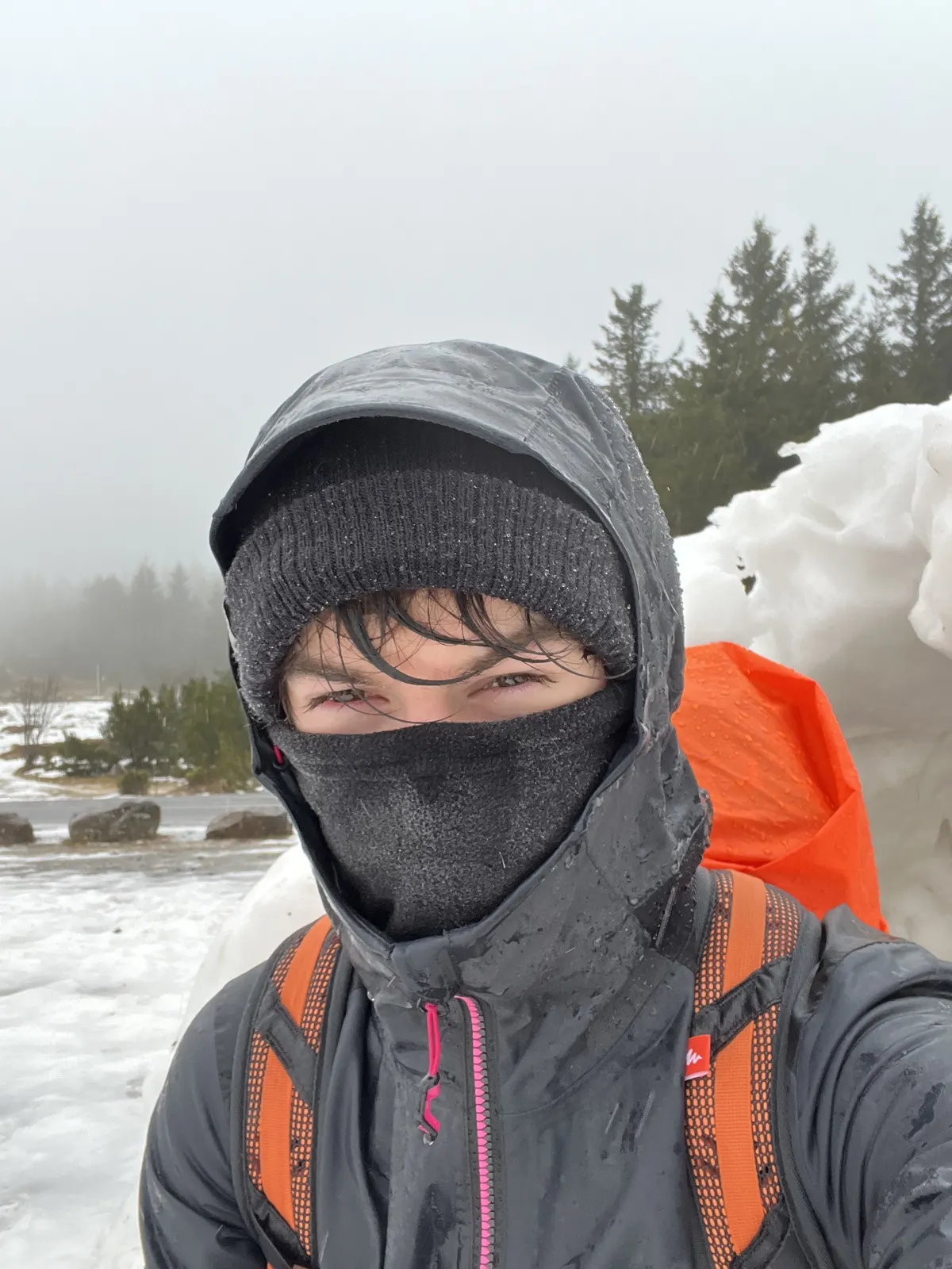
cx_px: 476
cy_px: 634
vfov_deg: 60.0
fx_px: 1100
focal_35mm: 30
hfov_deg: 46.8
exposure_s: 1/121
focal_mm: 2.71
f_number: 2.2
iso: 80
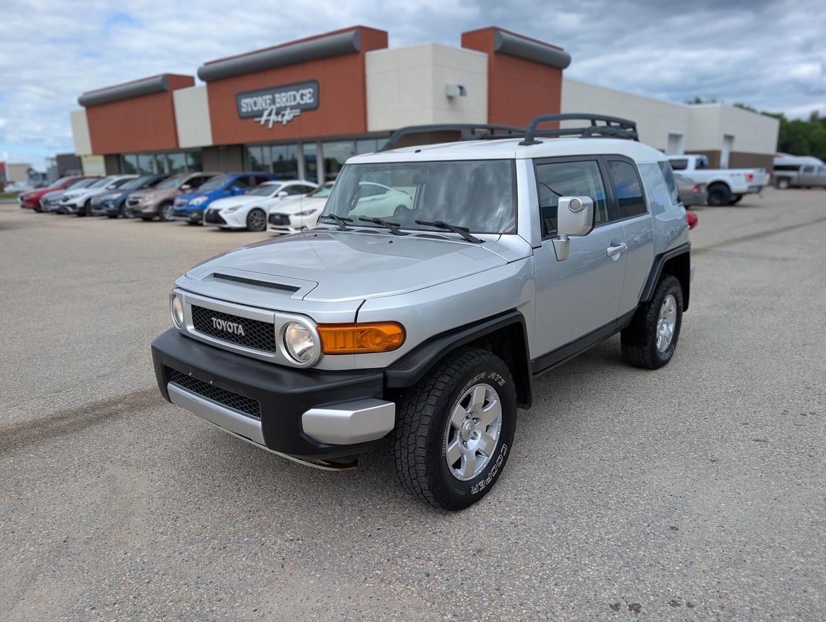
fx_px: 573
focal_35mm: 24
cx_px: 413
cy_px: 311
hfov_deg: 71.5
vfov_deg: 56.9
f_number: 1.68
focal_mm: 6.9
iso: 19
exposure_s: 1/656
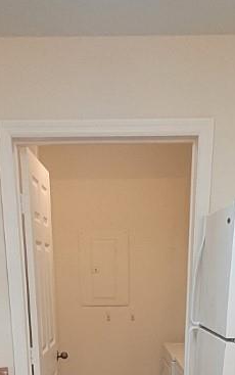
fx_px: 552
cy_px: 502
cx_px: 110
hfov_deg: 24.0
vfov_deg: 29.3
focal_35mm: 54
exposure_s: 1/60
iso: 320
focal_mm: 1.74
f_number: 2.2
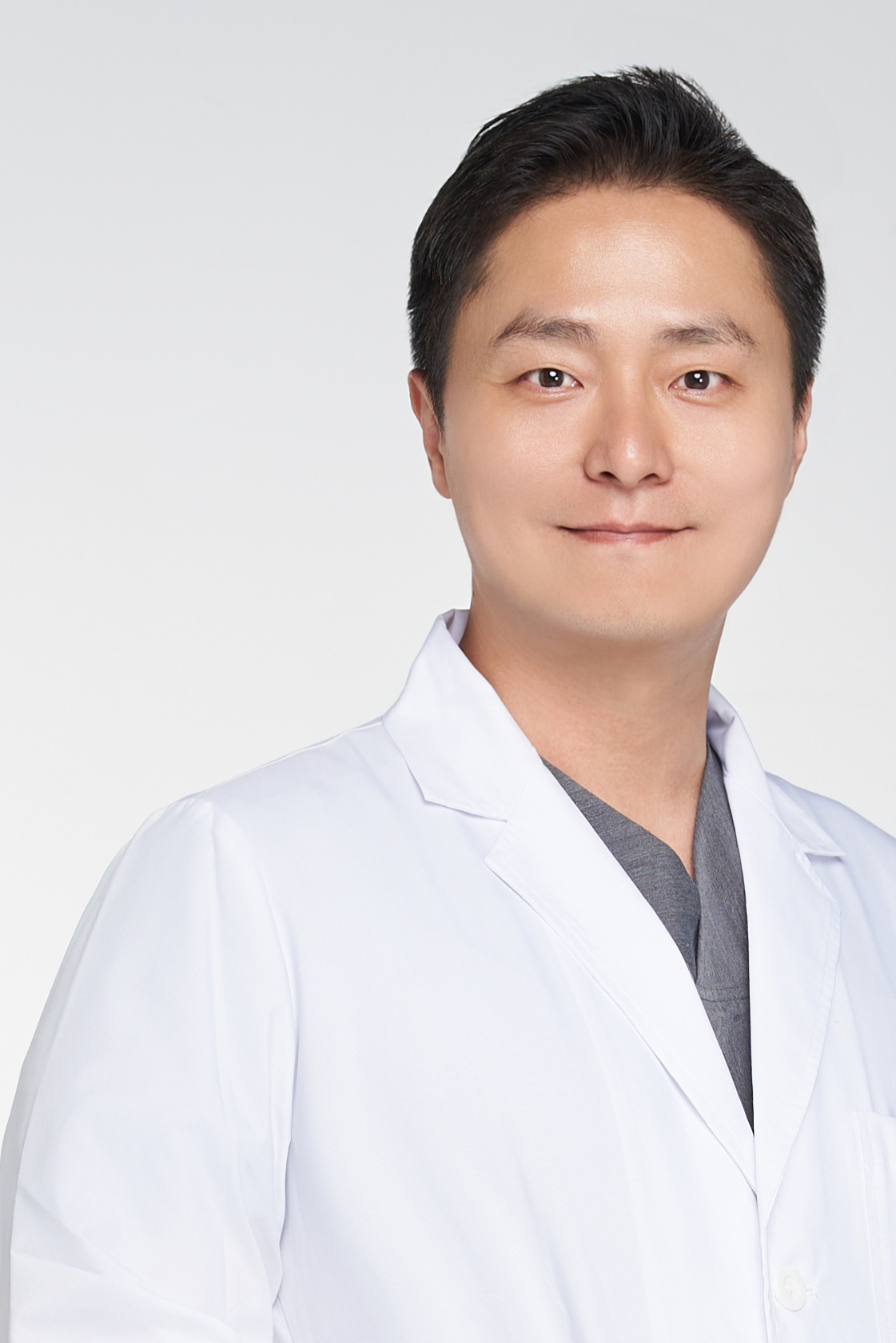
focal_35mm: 243
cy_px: 2032
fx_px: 9069
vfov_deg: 8.3
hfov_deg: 5.7
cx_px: 535
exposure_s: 1/125
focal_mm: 70
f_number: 8
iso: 100
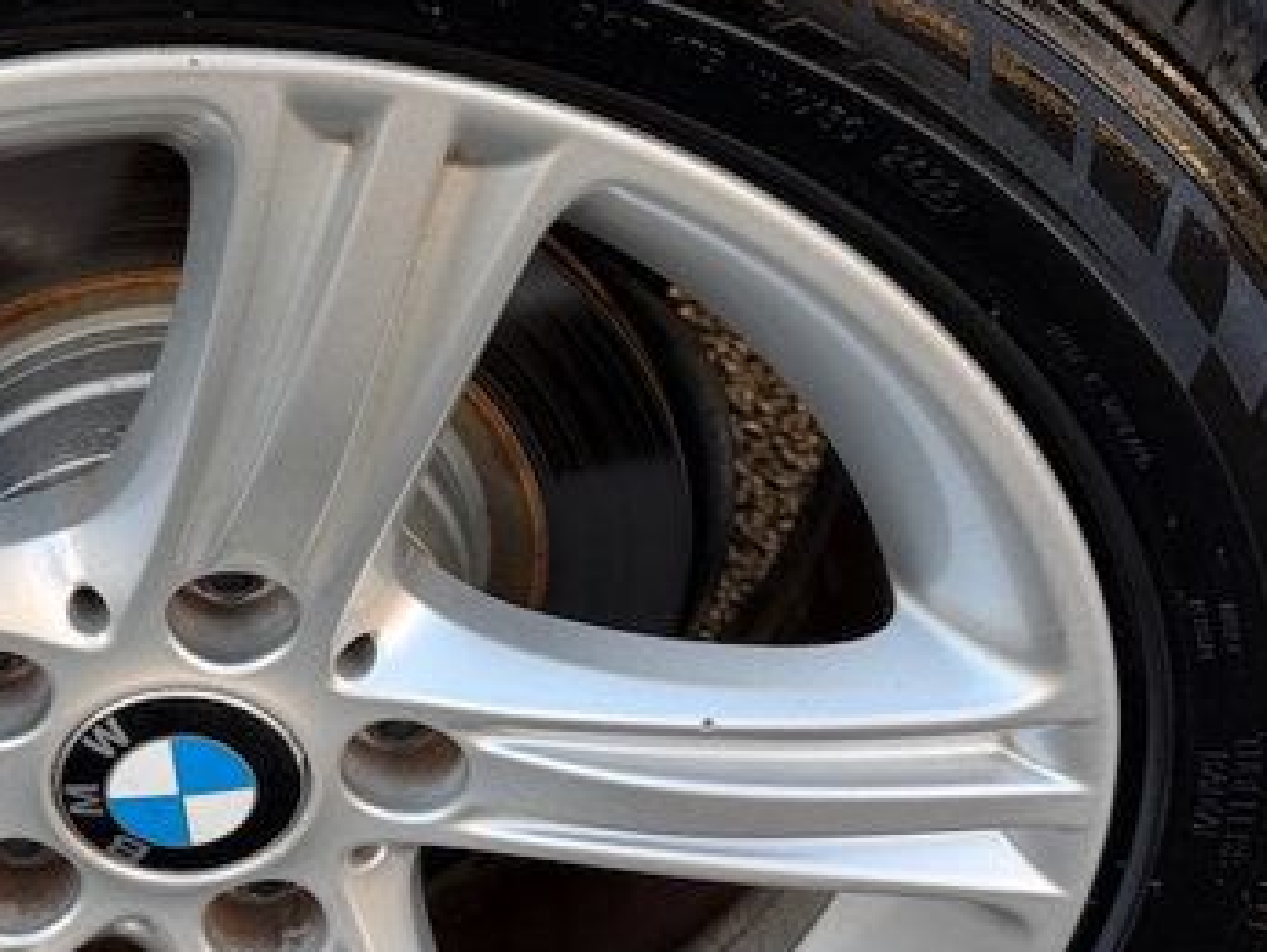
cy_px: 436
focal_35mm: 71
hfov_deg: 26.5
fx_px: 2601
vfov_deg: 20.7
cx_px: 139
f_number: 1.78
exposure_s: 1/138
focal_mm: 6.76
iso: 50
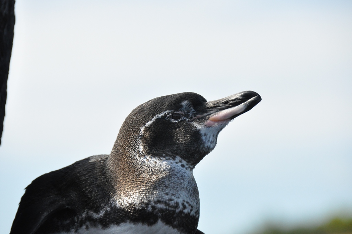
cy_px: 117
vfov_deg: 3.0
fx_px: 4394
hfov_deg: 4.6
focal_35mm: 450
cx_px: 176
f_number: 9
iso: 1600
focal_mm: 300
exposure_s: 1/2500
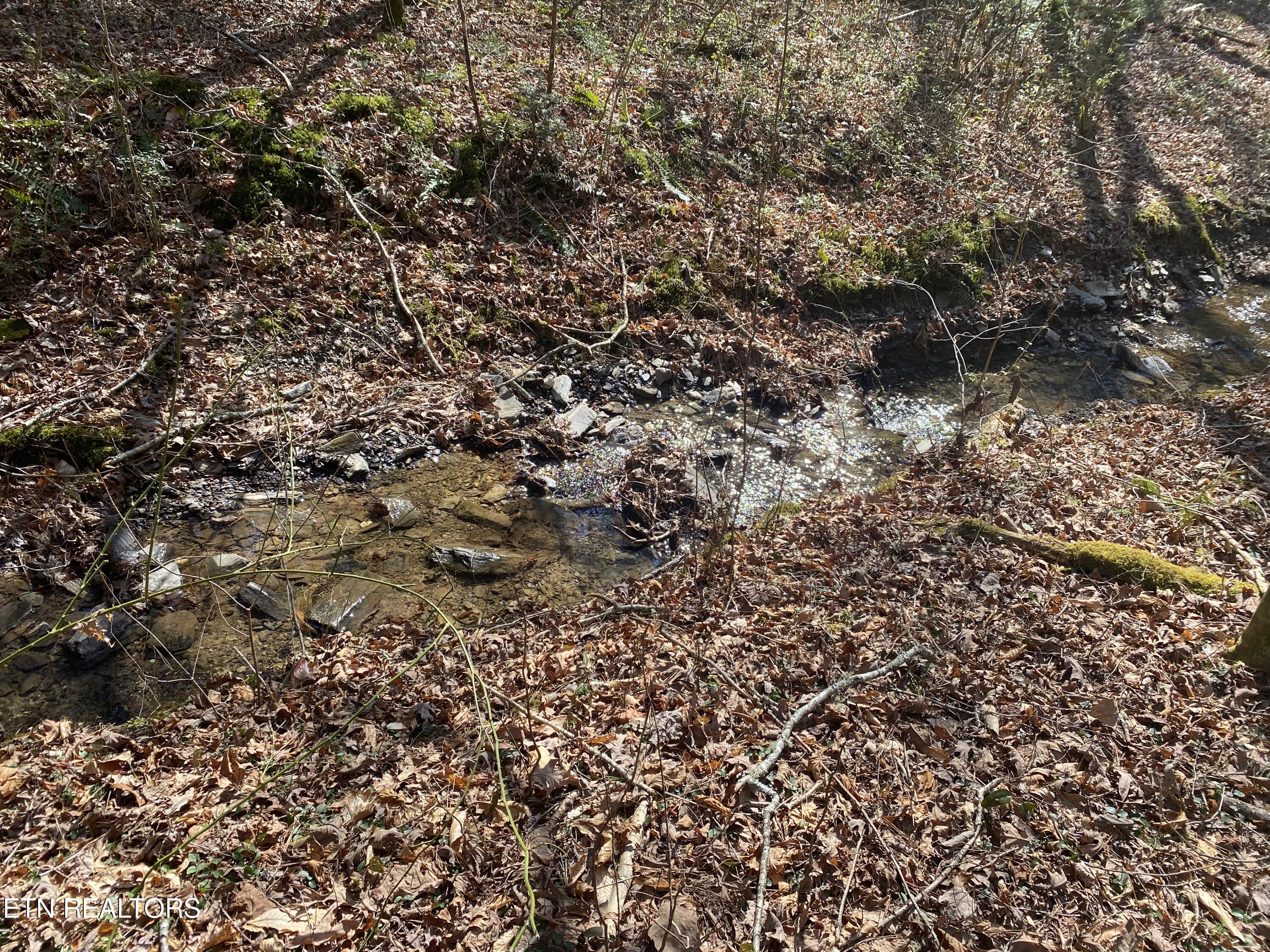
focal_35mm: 26
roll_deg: -5.4
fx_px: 954
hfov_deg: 67.3
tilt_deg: -35.8
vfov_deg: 53.1
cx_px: 635
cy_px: 476
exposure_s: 1/426
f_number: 1.8
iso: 32
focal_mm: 4.25
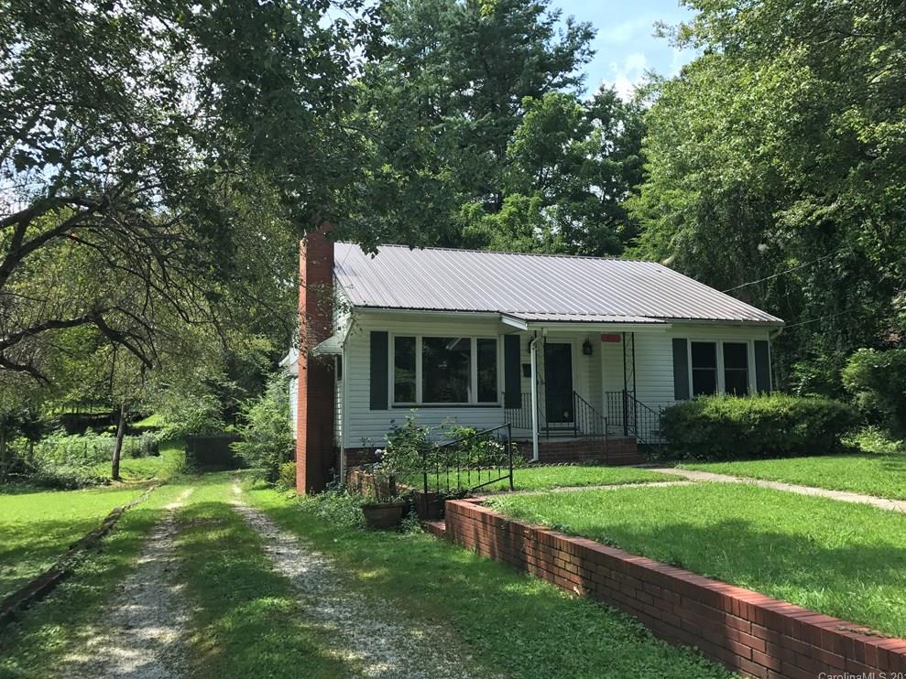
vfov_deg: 48.2
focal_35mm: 29
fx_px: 759
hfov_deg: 61.7
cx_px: 454
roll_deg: +0.9
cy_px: 335
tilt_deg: +6.7
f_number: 1.8
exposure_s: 1/694
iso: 20
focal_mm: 3.99
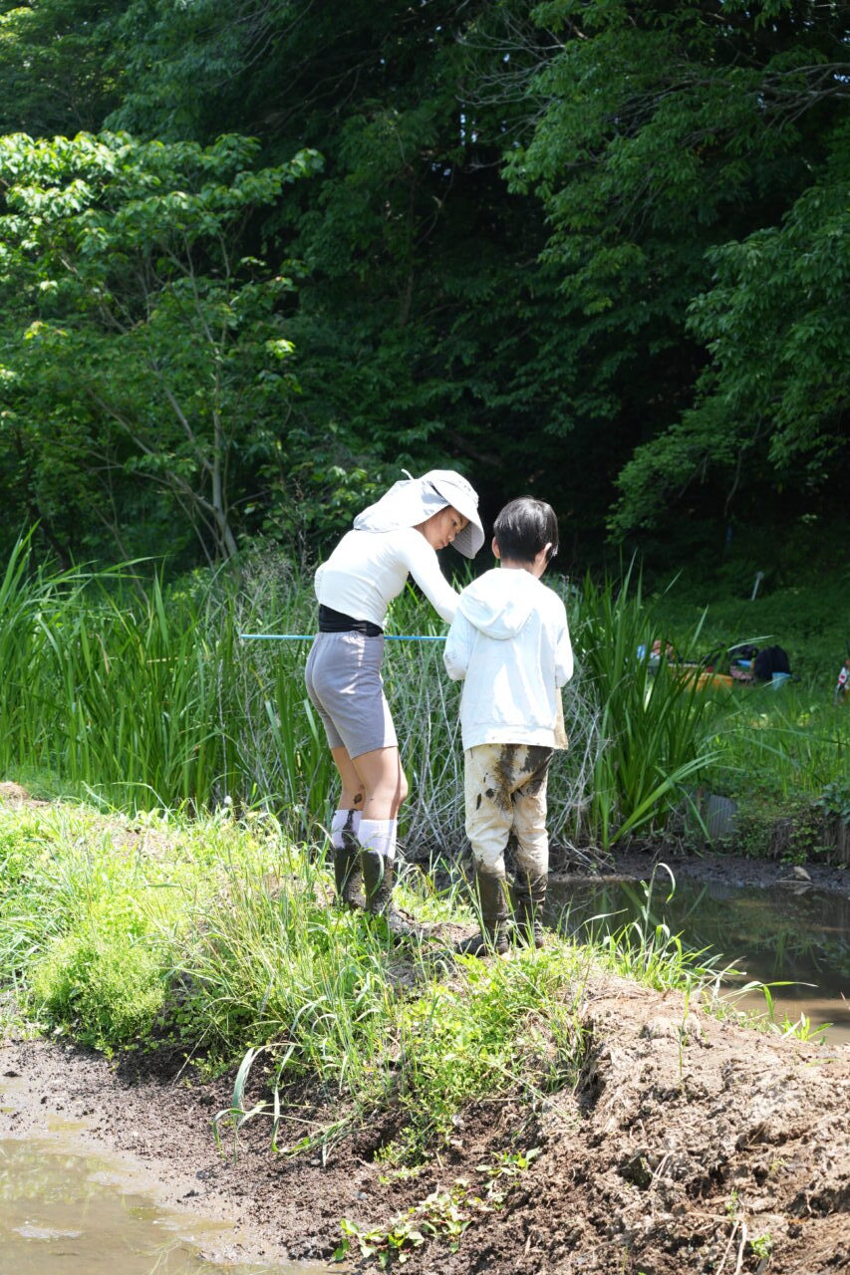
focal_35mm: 70
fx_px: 2480
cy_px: 638
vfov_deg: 28.8
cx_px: 425
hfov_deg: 19.5
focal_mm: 70
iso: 160
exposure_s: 1/80
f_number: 7.1
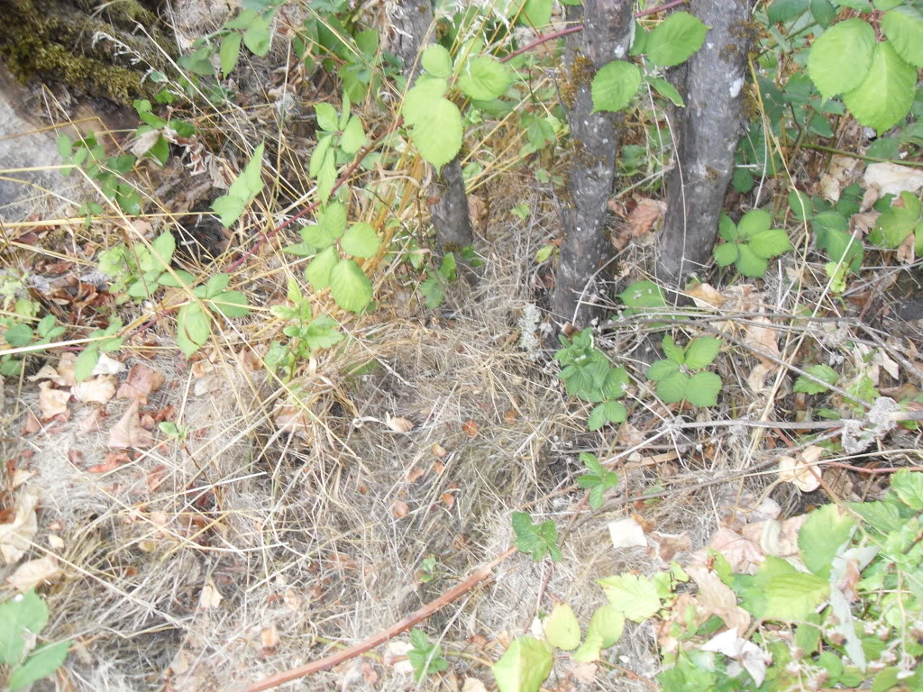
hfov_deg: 54.0
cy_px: 346
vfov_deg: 41.8
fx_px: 907
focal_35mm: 34
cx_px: 462
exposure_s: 1/45
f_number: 2.8
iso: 100
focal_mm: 6.3
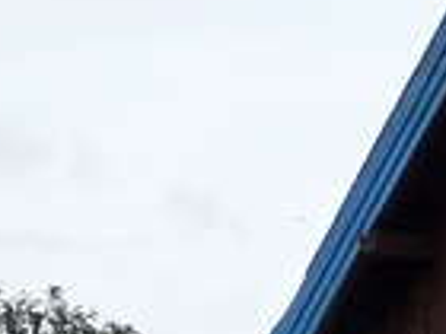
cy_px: 751
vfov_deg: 7.5
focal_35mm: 188
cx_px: -714
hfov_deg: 9.2
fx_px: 2422
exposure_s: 1/200
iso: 160
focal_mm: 4.7
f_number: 3.3
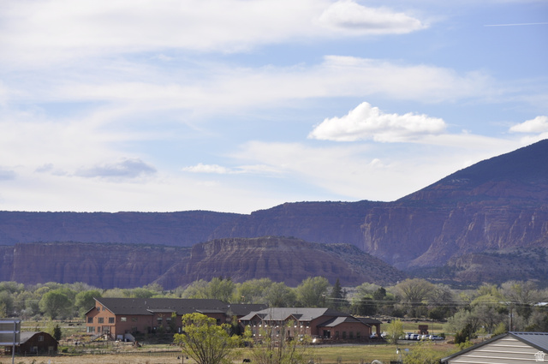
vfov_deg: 8.7
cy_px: 182
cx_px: 274
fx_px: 2394
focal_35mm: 158
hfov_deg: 13.1
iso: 200
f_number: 10
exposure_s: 1/400
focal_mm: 105
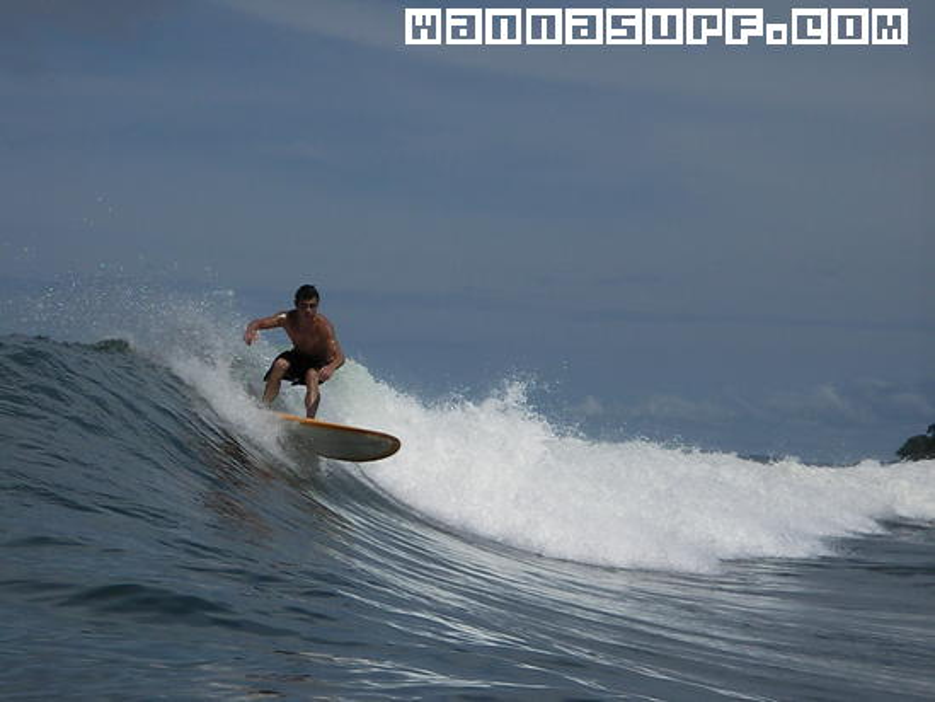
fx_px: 3080
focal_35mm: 114
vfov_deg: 13.0
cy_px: 351
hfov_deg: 17.3
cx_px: 468
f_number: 8
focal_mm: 18.9
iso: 50
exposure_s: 1/400
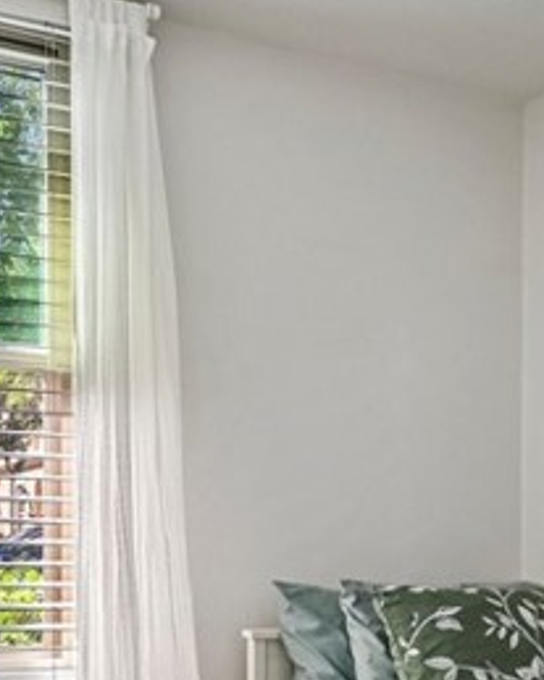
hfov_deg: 28.9
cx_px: 171
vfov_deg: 34.9
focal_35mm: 52
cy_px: 541
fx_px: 1047
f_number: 8
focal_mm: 14
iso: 250
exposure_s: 1/4
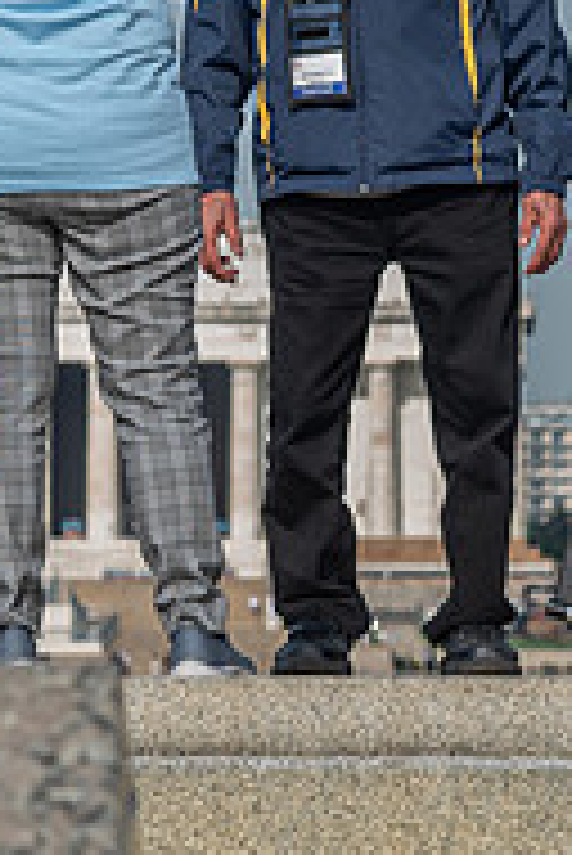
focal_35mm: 427
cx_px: 73
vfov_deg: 4.8
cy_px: 139
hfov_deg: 3.2
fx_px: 10158
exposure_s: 1/125
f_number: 8
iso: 100
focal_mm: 98
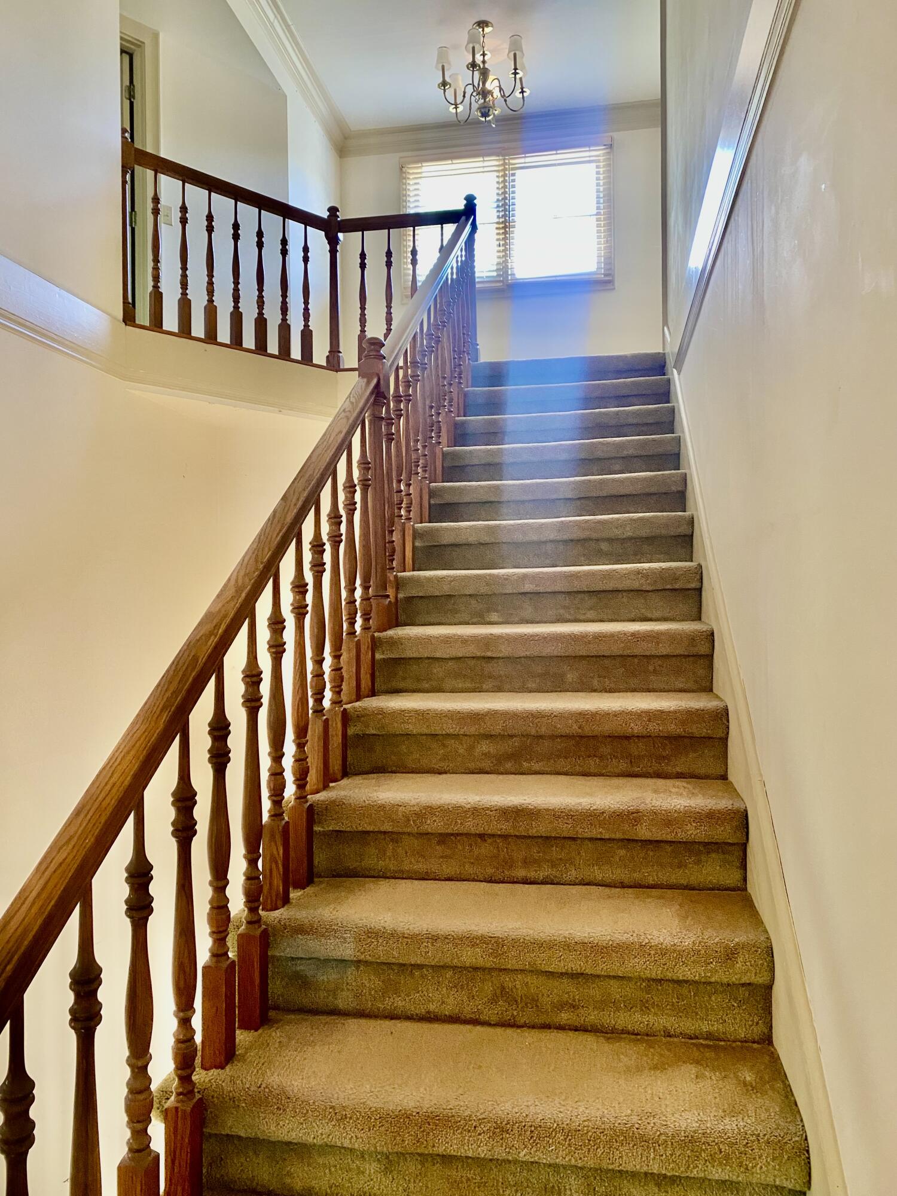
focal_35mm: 26
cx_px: 448
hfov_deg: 53.1
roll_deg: -0.1
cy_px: 598
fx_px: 898
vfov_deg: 67.3
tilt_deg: +0.6
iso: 320
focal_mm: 4.25
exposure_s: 1/60
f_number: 1.8
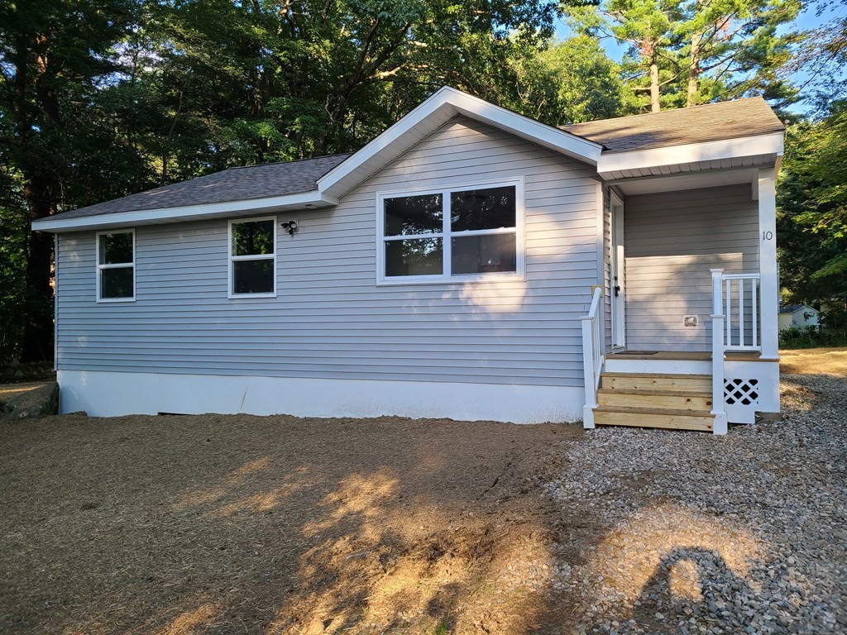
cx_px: 424
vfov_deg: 53.1
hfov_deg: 67.3
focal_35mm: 26
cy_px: 318
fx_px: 636
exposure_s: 1/223
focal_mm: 5.4
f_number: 1.8
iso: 40
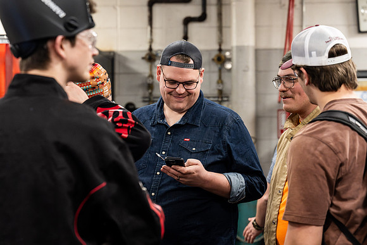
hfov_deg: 22.7
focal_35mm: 90
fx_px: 916
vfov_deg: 15.2
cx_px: 184
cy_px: 106
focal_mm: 79
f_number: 4
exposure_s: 1/400
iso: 2500
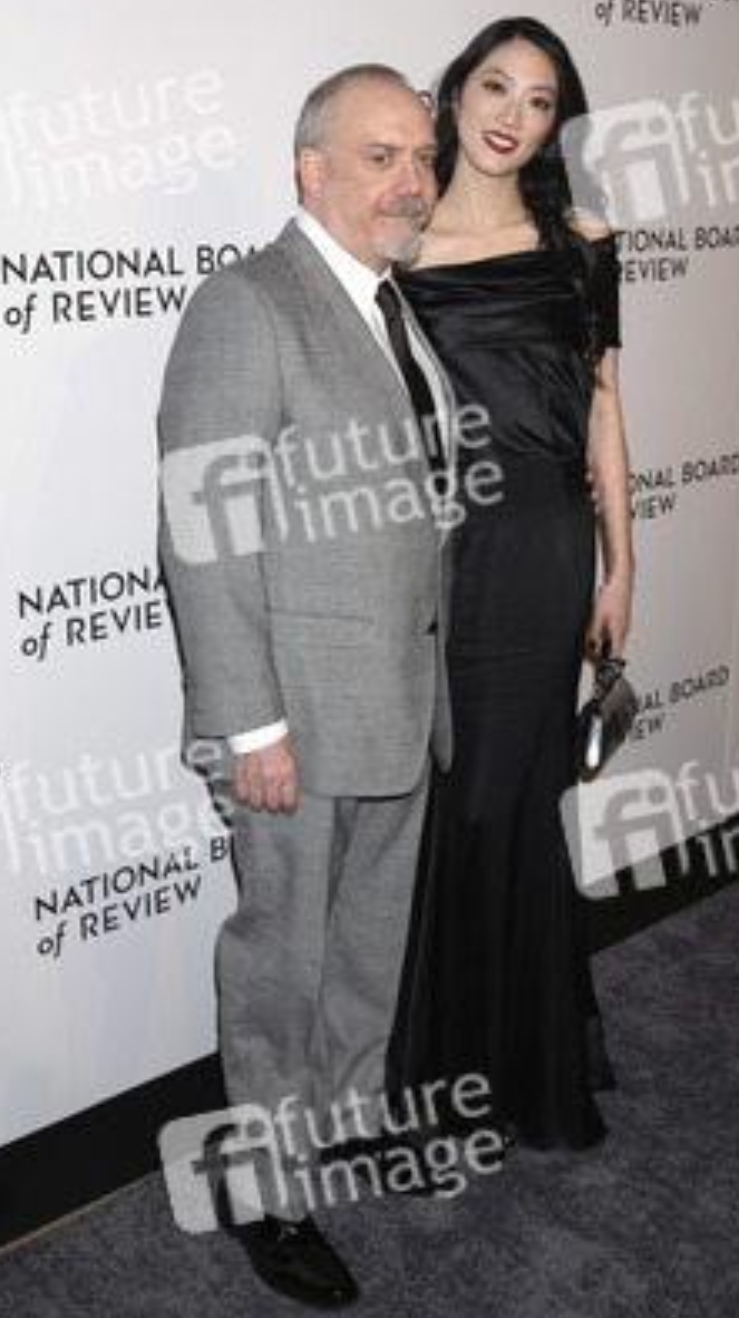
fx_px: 1152
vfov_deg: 59.5
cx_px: 430
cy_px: 652
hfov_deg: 35.5
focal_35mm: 33
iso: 400
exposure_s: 1/200
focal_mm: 31
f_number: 7.1
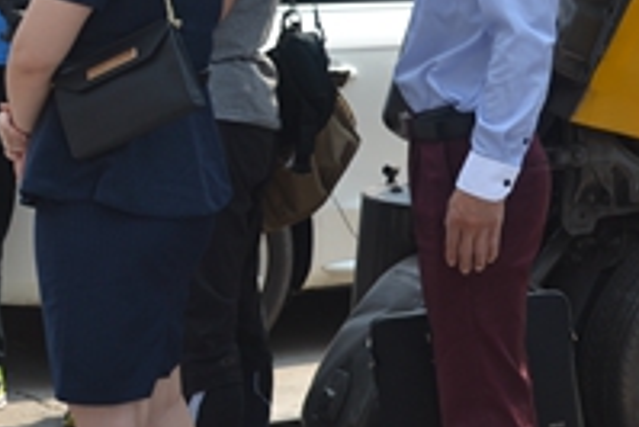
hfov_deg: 15.5
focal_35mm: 128
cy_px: 146
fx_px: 2274
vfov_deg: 10.7
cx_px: -83
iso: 100
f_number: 7.1
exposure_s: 1/200
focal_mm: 34
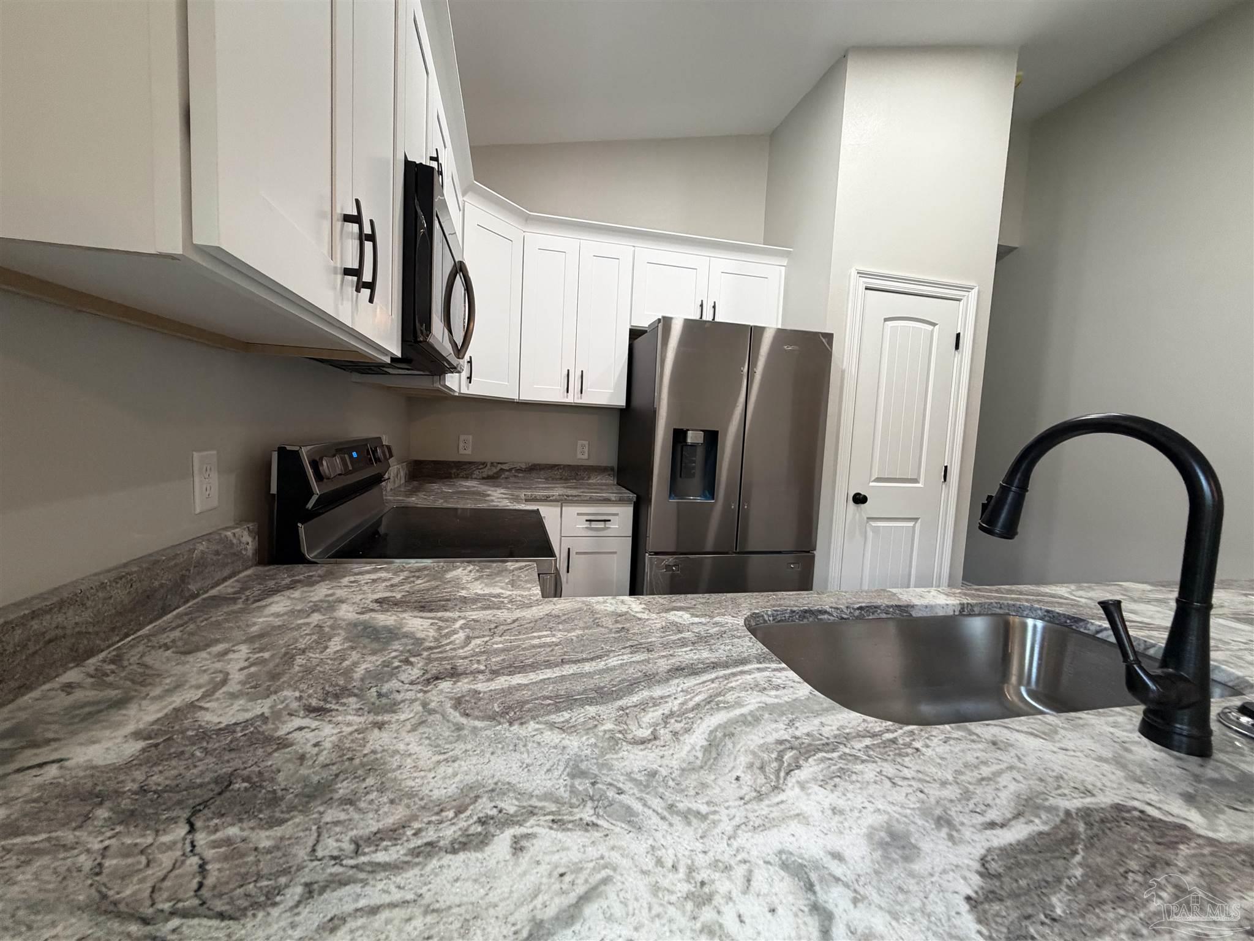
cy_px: 470
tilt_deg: -3.3
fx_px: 507
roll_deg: -2.5
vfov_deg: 85.7
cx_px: 627
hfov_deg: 102.1
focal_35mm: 14
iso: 200
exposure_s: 1/60
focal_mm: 2.22
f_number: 2.2
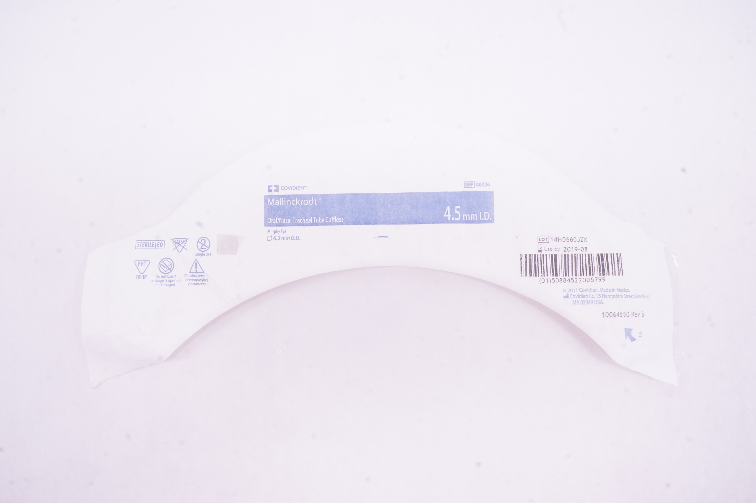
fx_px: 566
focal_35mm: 27
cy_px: 252
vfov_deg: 47.8
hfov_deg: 67.4
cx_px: 378
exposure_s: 1/20
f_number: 22
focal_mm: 18
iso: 1600
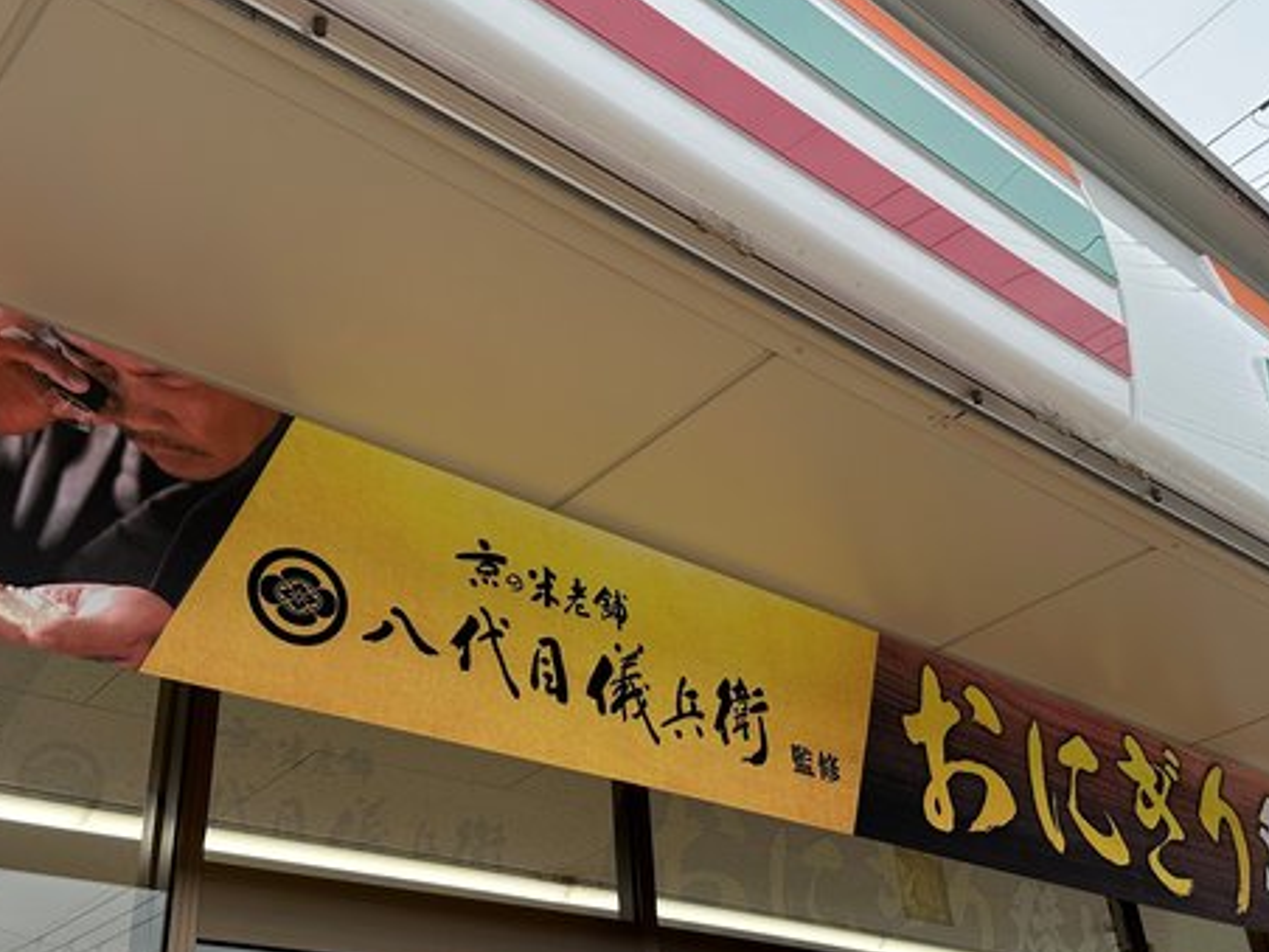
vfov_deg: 41.8
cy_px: 455
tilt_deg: +30.9
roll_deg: +8.2
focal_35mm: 34
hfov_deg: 53.9
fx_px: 1246
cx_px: 699
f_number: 1.78
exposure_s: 1/546
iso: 80
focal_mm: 6.86
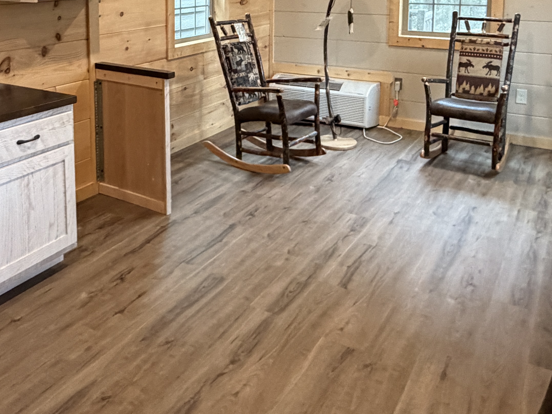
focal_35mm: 37
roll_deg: +0.6
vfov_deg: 36.1
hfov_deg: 49.6
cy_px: 36
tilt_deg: -7.0
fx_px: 590
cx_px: 203
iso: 500
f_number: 2.2
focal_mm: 2.22
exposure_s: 1/60
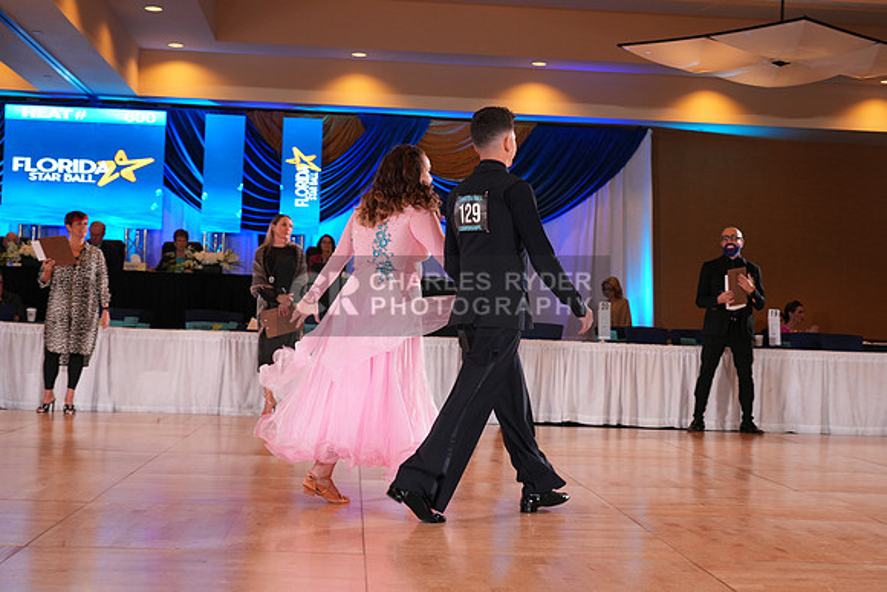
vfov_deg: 26.0
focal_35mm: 52
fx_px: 1281
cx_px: 444
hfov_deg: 38.2
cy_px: 296
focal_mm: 52
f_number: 5
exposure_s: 1/160
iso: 1250
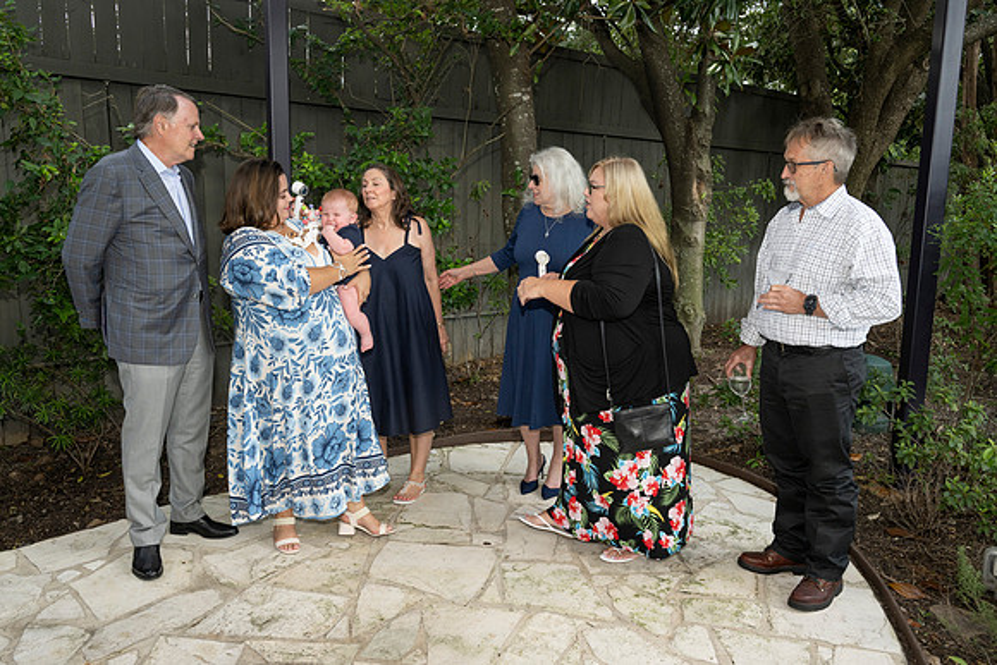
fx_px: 776
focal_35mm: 28
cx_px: 498
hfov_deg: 65.5
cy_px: 332
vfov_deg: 46.4
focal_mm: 28
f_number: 6.3
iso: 400
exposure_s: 1/160
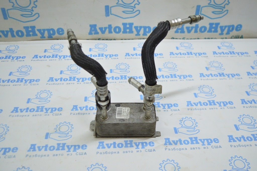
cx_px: 128
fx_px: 267
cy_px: 86
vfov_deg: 35.4
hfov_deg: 51.3
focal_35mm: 38
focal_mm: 25
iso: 400
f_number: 4
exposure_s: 1/60
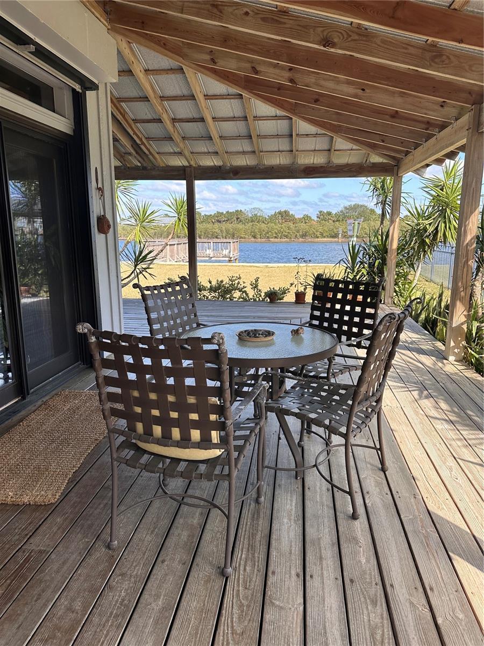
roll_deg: -1.8
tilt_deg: -12.6
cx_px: 242
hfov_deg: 56.8
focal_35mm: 24
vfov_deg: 71.6
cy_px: 323
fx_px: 447
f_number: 1.78
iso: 80
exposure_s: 1/803
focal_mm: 6.86
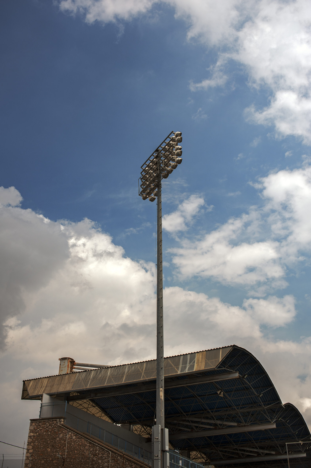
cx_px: 156
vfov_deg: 54.5
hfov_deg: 37.8
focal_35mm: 35
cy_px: 234
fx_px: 454
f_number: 5.6
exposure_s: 1/4000
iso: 200
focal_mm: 35
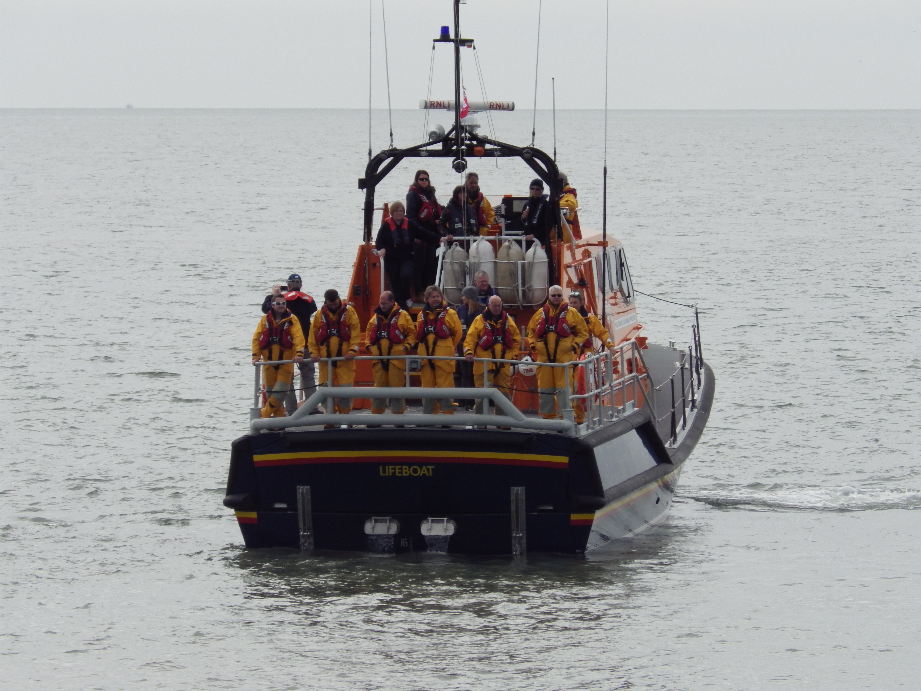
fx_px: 8434
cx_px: 460
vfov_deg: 4.7
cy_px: 346
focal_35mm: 317
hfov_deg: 6.3
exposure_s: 1/1250
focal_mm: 56.8
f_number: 5.9
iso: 200
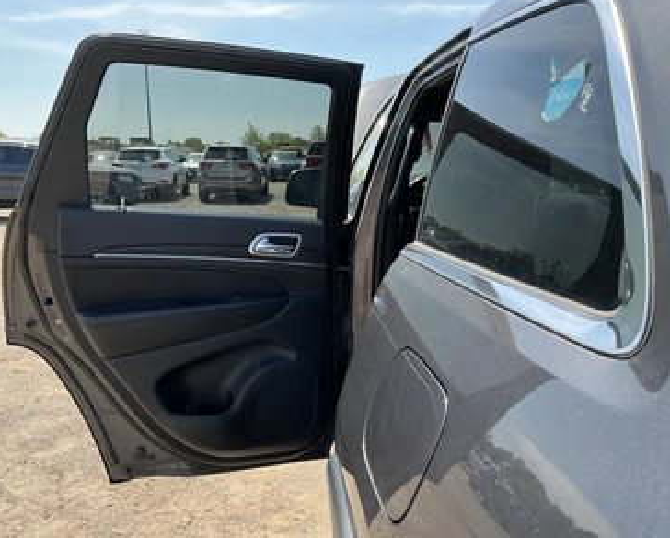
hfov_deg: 58.7
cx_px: 333
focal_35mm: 30
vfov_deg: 48.6
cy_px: 269
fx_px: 596
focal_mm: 3
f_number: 1.8
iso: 25
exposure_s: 1/606
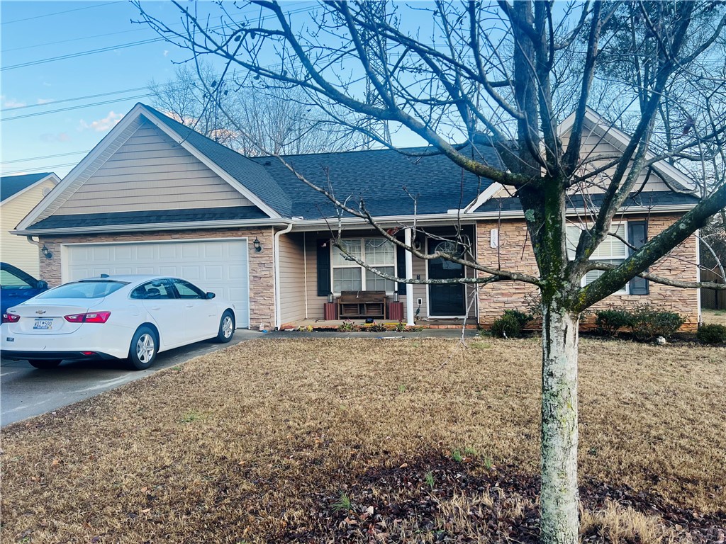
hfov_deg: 67.3
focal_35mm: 26
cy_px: 272
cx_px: 363
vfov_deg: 53.1
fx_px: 545
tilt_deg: +0.5
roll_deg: +1.3
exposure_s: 1/243
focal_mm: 5.7
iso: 40
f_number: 1.5
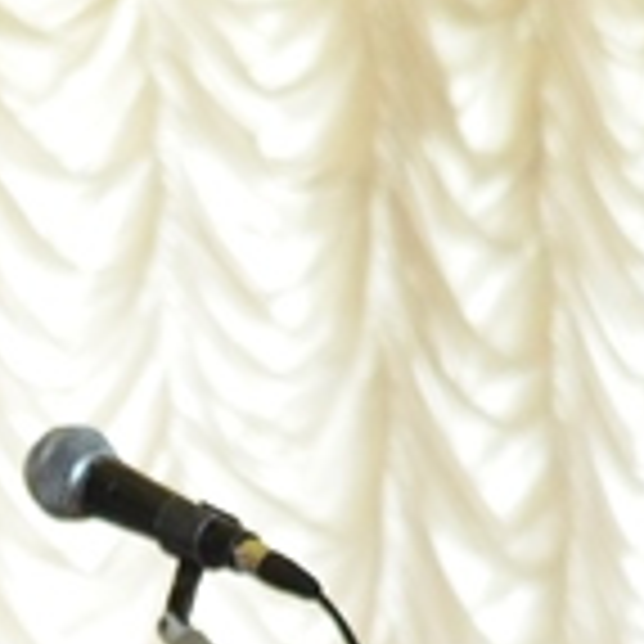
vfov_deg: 3.0
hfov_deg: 3.1
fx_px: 12017
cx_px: -205
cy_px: 1590
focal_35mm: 571
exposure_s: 1/160
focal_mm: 65
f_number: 5.6
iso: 2500
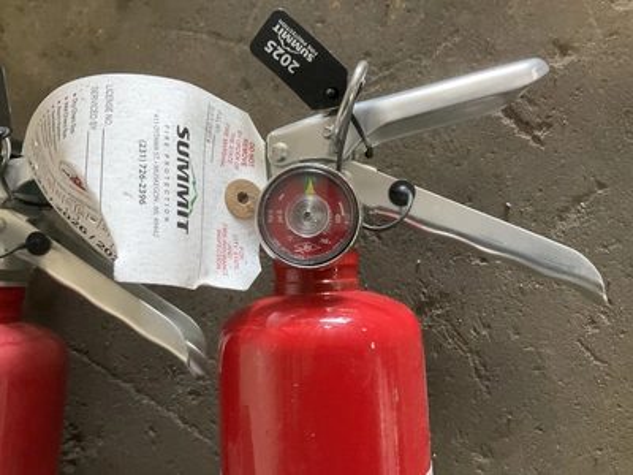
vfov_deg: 48.2
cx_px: 316
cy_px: 238
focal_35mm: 29
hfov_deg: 61.7
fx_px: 530
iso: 250
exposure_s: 1/60
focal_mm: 3
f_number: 1.8
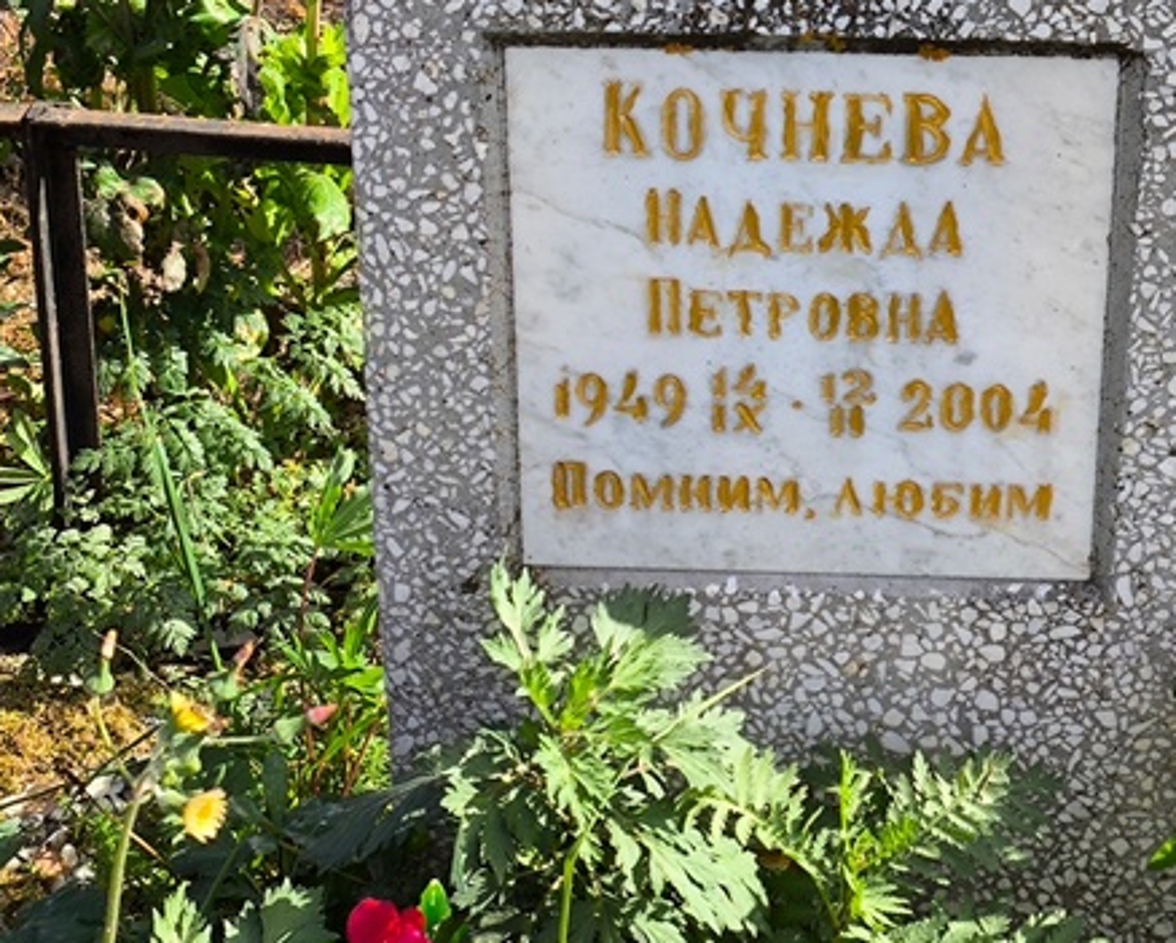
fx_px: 3100
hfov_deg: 21.4
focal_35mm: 89
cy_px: 330
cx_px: 780
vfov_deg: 17.3
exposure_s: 1/649
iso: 50
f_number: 1.7
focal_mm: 4.71
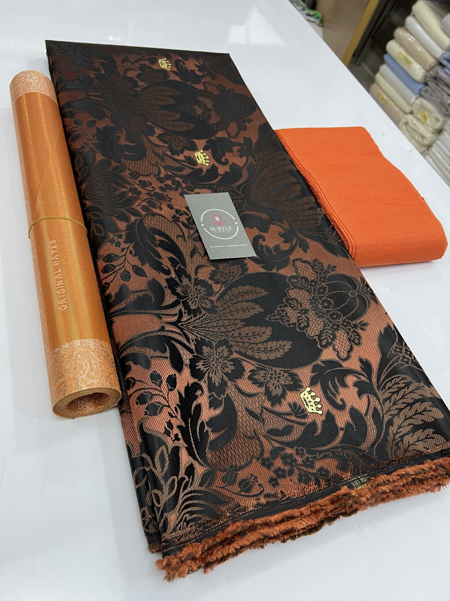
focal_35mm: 26
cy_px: 300
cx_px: 225
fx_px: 451
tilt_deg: -50.6
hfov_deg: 53.1
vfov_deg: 67.3
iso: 200
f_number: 1.5
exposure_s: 1/51
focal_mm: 5.7
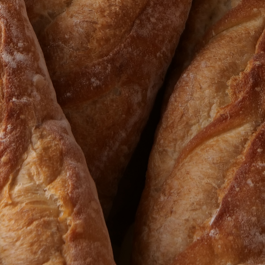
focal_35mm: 271
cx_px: 91
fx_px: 2347
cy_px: -142
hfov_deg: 6.5
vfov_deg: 6.4
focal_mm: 42
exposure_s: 1/20
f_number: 9
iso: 200
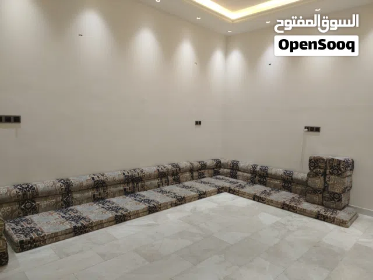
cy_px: 140
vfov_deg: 56.8
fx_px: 259
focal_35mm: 24
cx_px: 186
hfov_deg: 71.6
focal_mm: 5.25
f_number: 1.75
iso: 363
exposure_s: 1/50
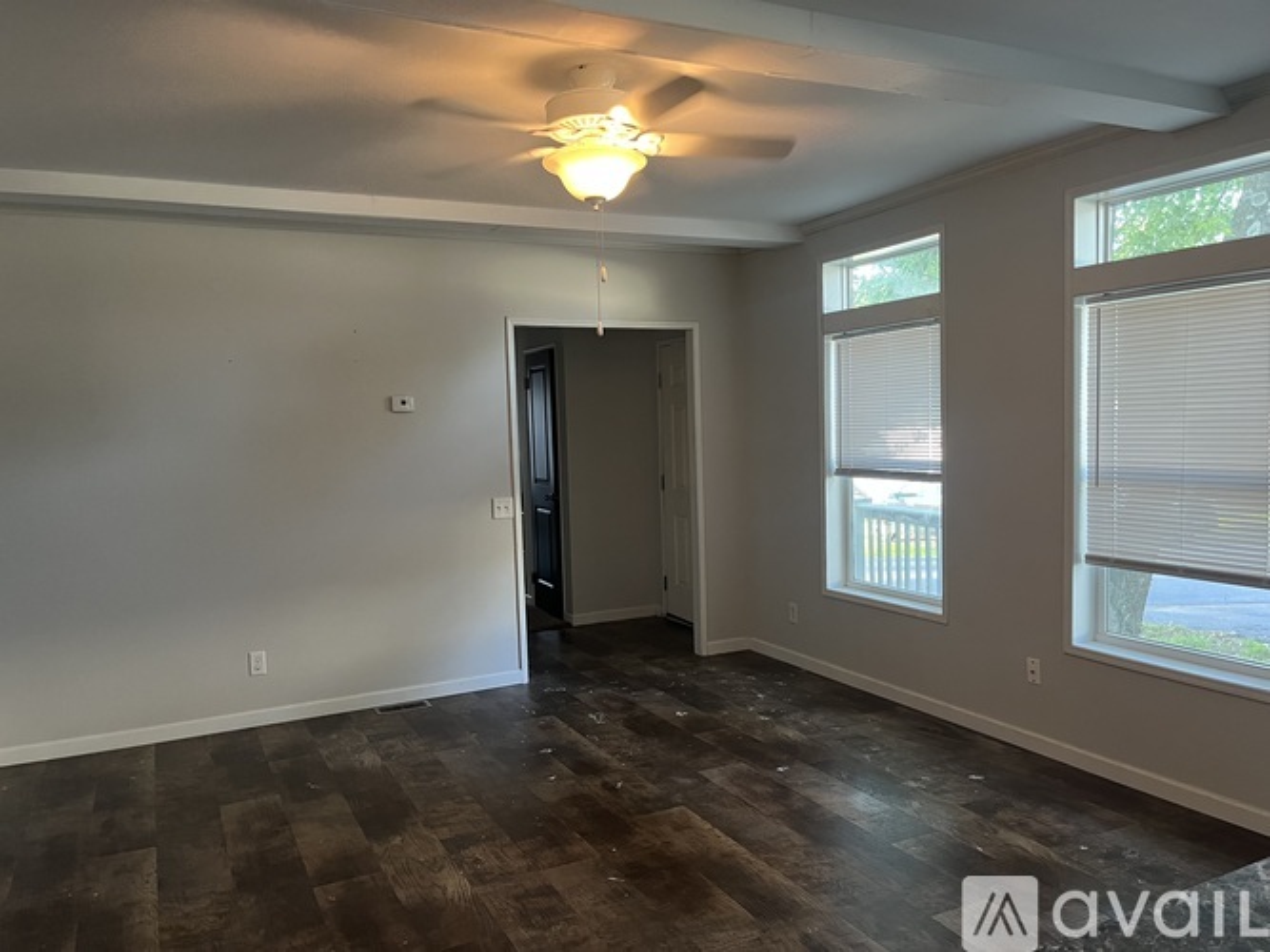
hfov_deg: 67.3
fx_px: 954
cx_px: 635
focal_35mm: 26
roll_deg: +2.3
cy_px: 476
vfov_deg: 53.0
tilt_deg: -3.8
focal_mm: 5.1
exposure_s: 1/60
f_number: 1.6
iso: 400
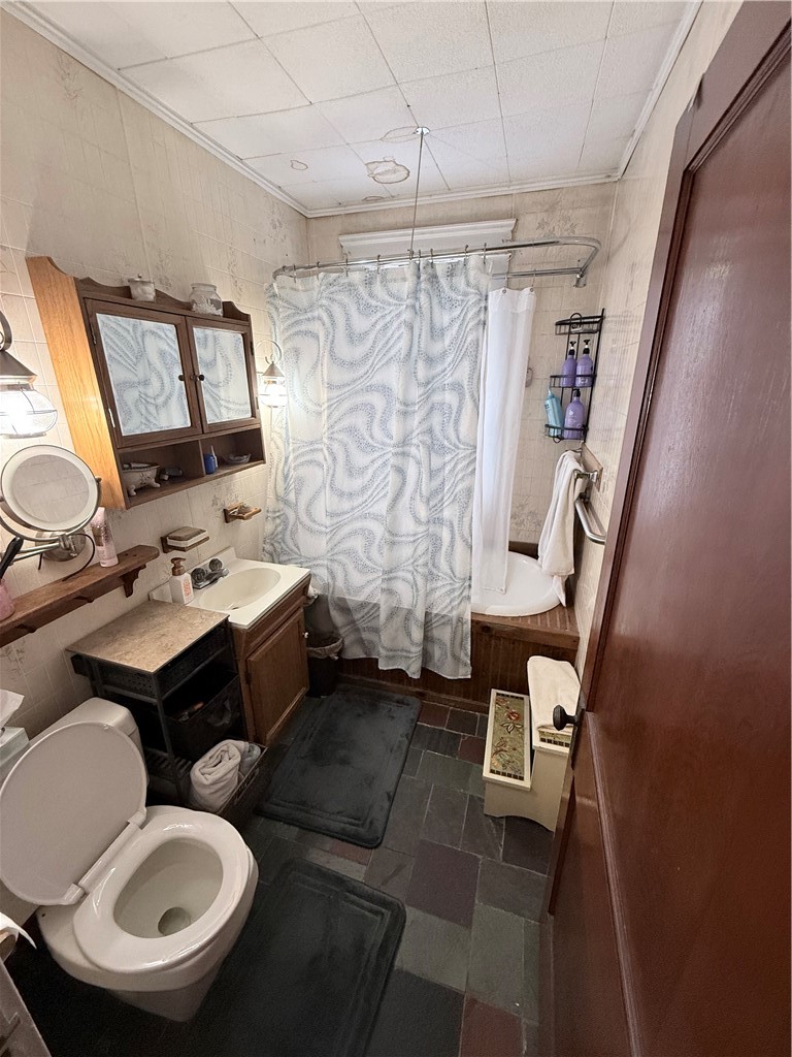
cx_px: 396
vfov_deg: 102.1
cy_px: 528
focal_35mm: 14
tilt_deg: -17.2
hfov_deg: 85.7
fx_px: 427
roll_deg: -0.4
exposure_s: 1/60
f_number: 2.2
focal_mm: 2.22
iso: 400
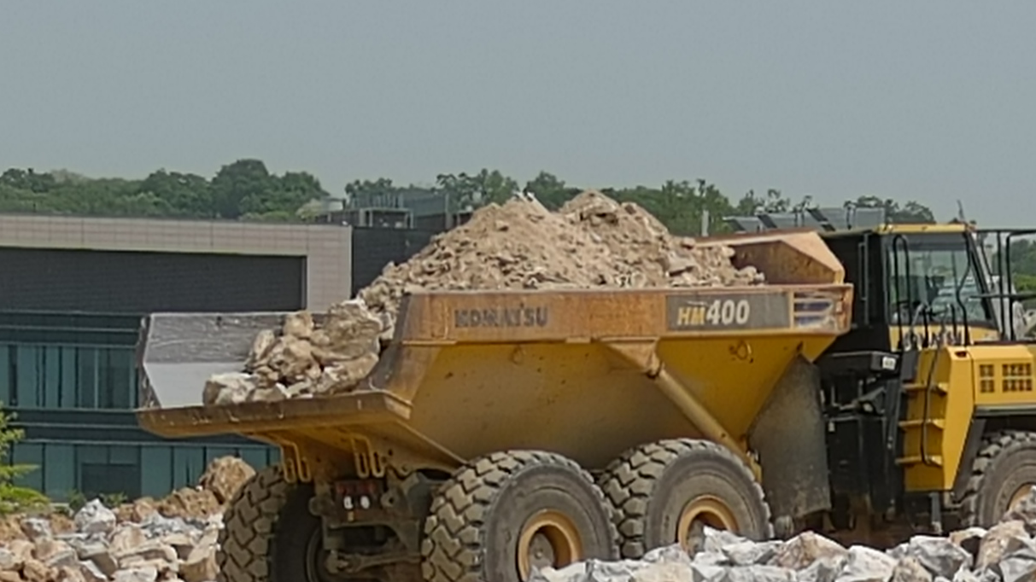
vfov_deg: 8.0
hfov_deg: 15.6
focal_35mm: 137
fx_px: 3763
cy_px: 1545
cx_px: 755
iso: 100
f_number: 2.8
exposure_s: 1/1600
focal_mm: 10.57
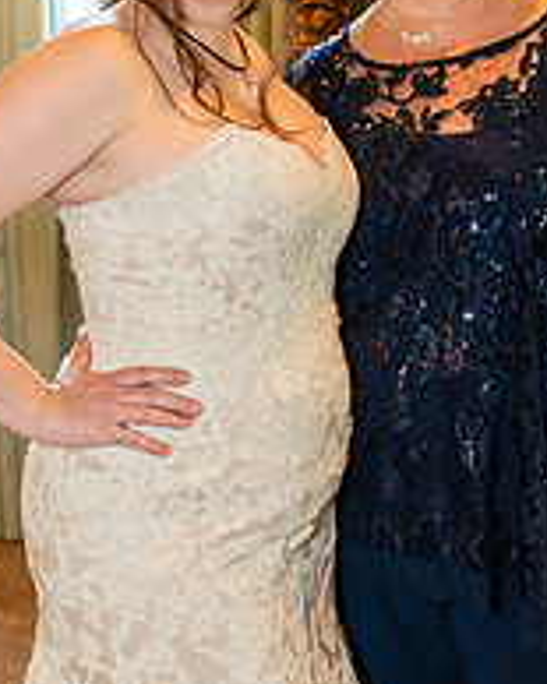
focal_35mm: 74
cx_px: 307
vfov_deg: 25.7
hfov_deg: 20.7
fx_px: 1499
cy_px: 261
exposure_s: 1/60
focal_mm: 34
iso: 640
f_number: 2.8
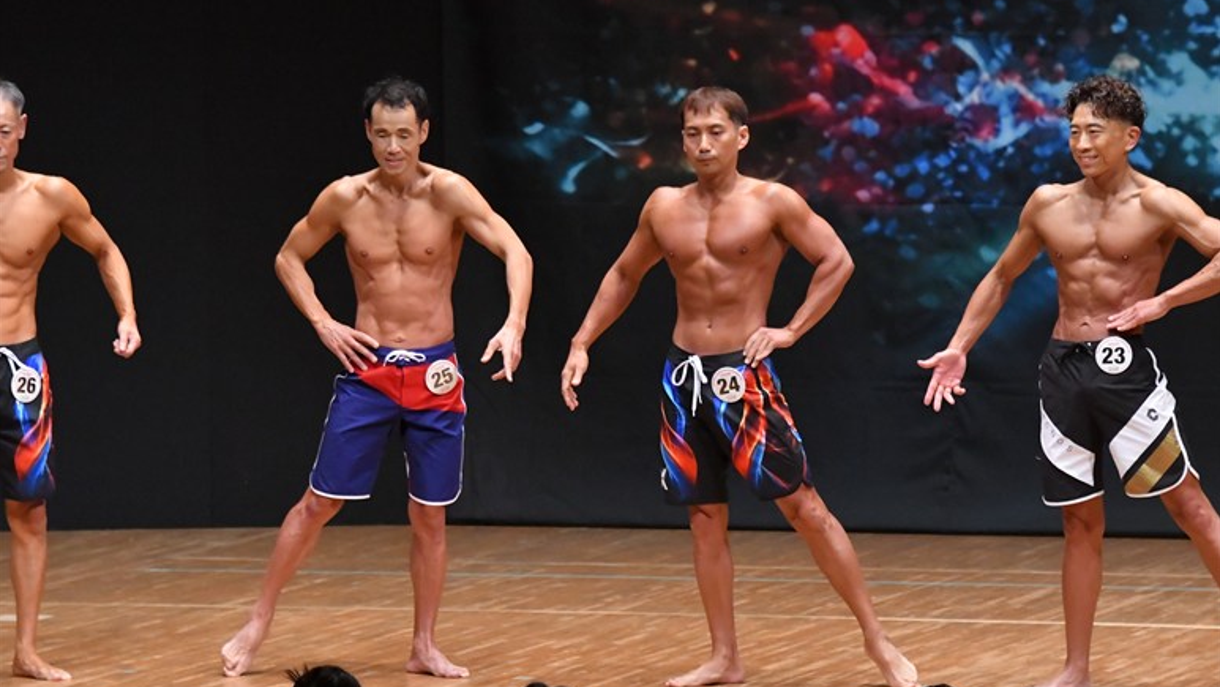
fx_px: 8153
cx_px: 610
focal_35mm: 252
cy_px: 382
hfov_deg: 8.6
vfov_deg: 4.8
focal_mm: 160
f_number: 5.6
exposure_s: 1/400
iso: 8000
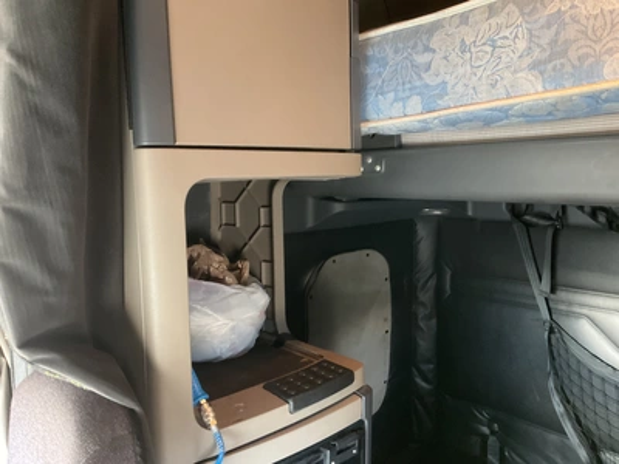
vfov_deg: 48.2
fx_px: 519
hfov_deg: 61.7
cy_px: 232
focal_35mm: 29
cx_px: 310
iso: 320
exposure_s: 1/35
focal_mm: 3
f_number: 1.8
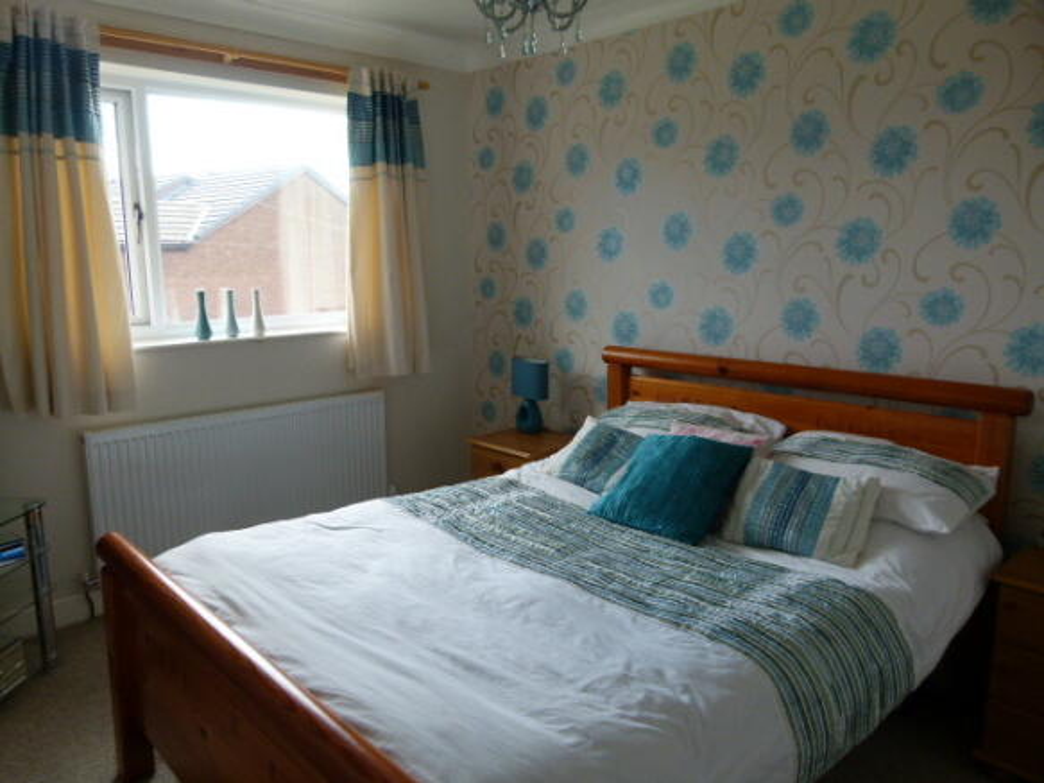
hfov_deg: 69.4
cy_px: 392
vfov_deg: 54.9
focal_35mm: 25
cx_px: 522
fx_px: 754
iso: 100
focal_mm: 4.5
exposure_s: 1/80
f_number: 2.8
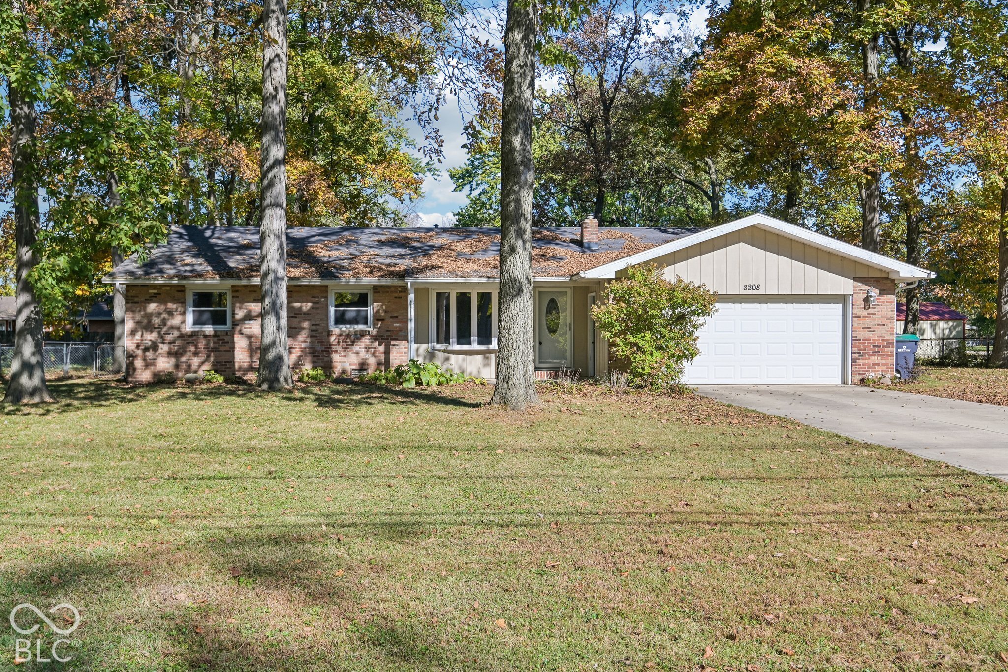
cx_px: 504
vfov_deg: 41.1
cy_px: 336
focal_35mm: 32
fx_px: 896
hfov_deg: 58.7
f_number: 8
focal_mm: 32
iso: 100
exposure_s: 1/320
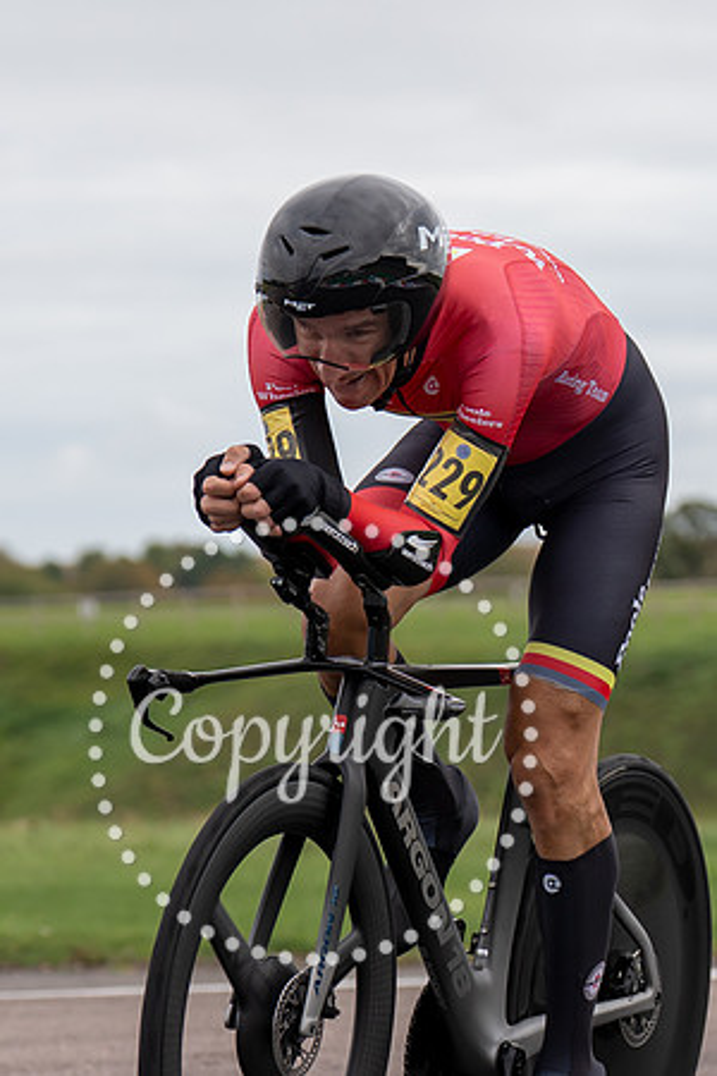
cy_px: 699
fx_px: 7352
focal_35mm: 246
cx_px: 508
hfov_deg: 5.6
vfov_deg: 8.4
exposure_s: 1/1000
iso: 125
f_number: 3.5
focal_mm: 88
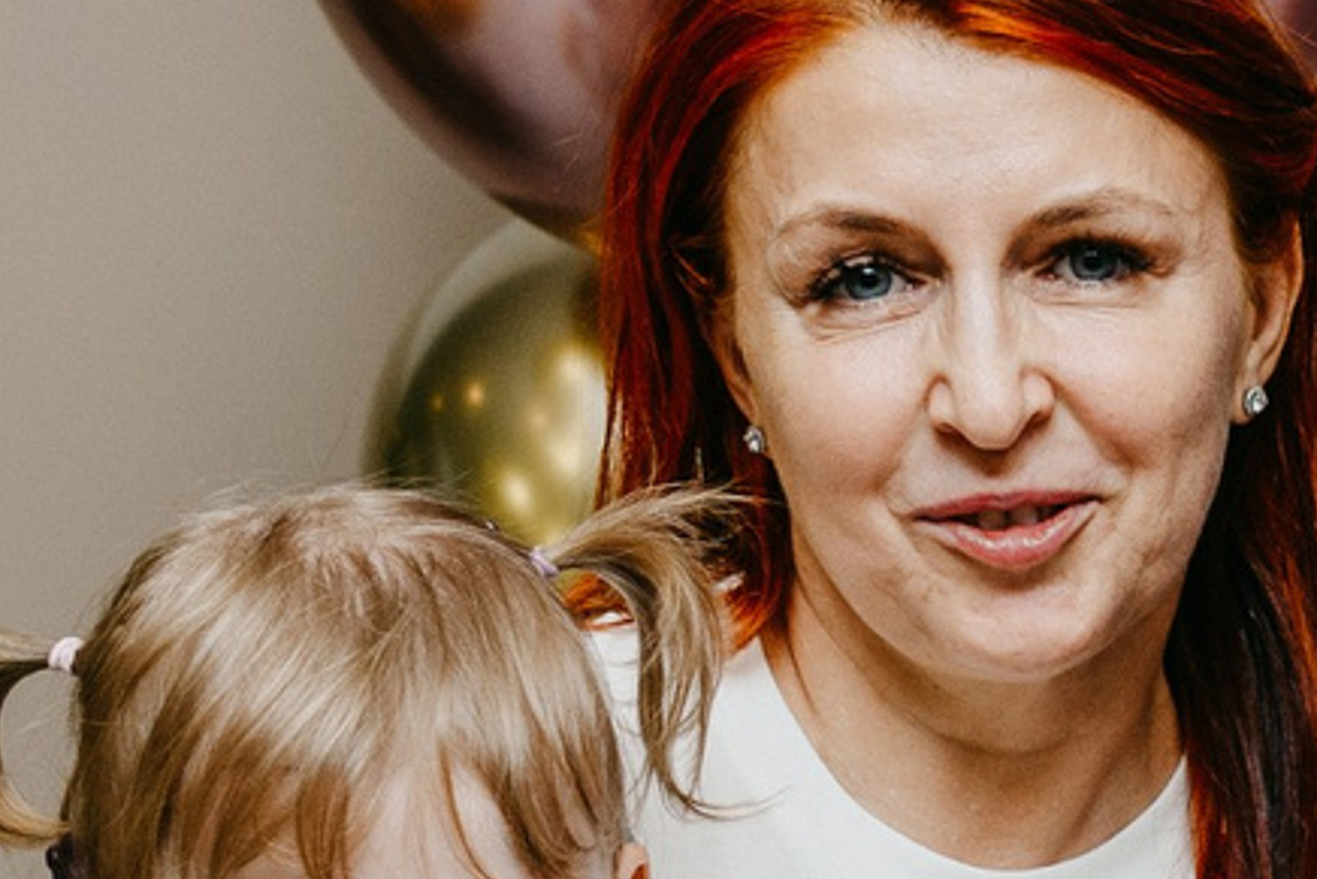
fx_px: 6440
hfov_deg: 11.4
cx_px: 1673
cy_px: 1155
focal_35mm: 176
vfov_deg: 7.7
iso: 125
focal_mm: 30
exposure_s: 1/160
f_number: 3.5
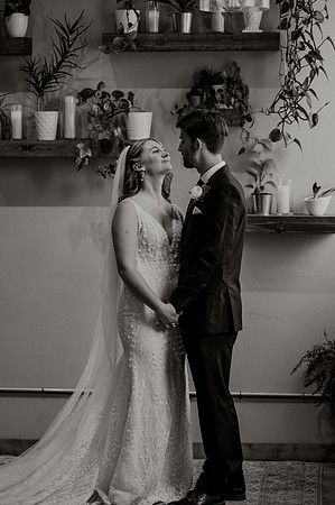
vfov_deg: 19.5
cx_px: 168
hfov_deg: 13.0
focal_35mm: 105
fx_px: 1469
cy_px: 252
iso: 2500
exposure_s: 1/800
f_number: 2.2
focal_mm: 105
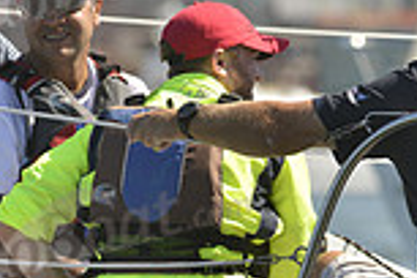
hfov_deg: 2.7
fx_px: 8768
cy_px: 348
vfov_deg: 1.8
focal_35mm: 757
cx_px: 395
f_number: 4
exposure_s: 1/1250
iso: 200
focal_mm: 200
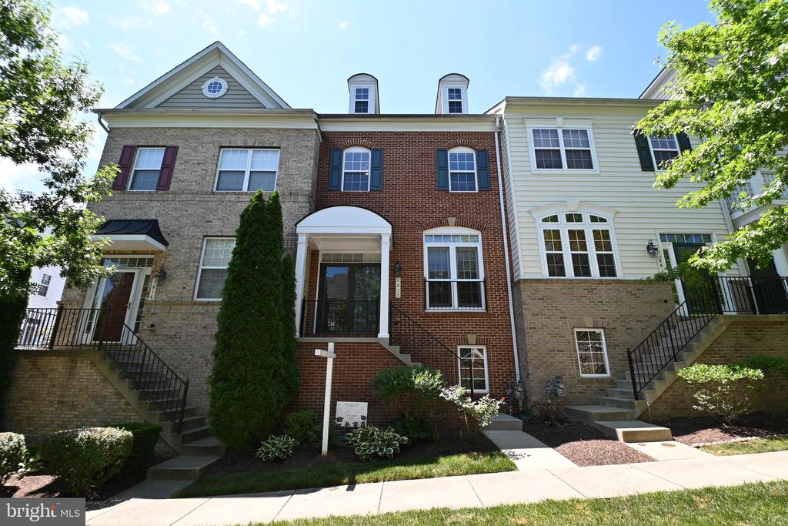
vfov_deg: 77.3
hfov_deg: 100.4
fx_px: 328
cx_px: 394
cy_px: 263
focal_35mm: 15
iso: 100
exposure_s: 1/160
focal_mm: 10
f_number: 7.1
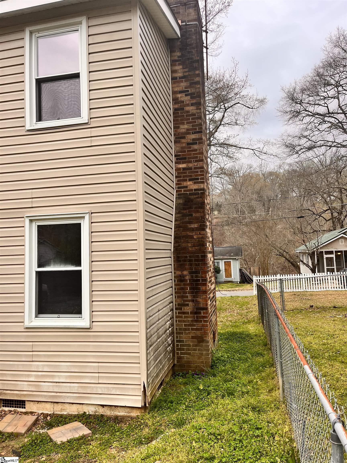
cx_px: 174
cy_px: 232
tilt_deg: +4.6
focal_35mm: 26
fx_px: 348
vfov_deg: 67.3
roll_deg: +1.8
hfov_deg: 53.1
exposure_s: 1/240
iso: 40
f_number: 1.6
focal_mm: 5.1
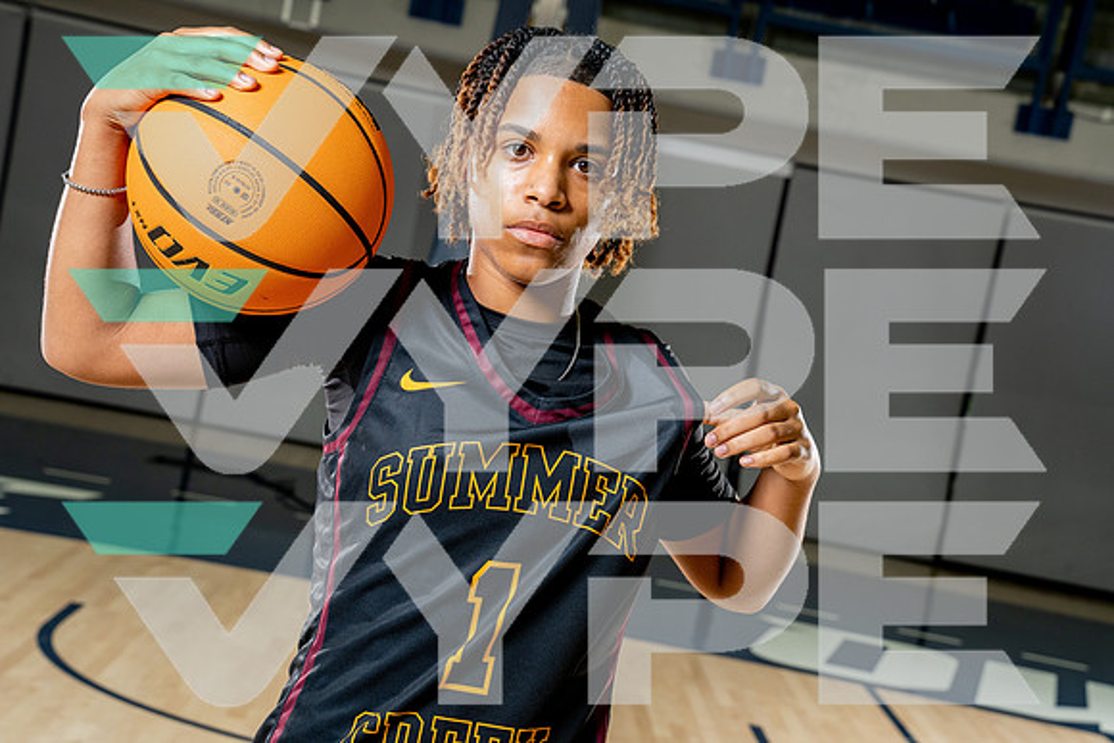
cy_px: 372
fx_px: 2167
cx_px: 557
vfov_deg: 19.5
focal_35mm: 70
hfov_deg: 28.8
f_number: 8
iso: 640
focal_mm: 70
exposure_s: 1/250
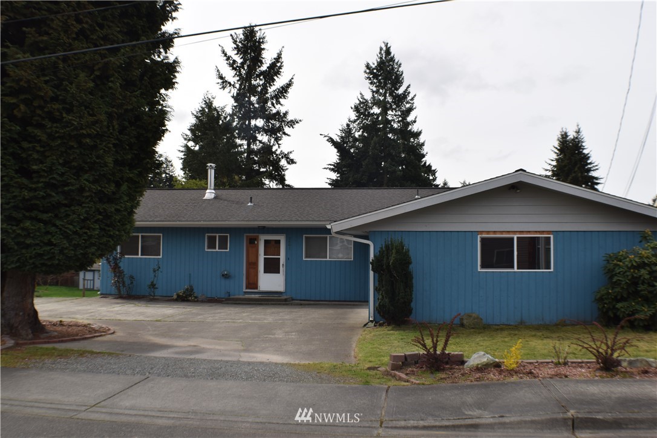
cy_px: 219
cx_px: 328
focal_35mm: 42
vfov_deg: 31.9
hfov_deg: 46.4
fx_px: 766
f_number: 9
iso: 100
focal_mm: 28
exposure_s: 1/200
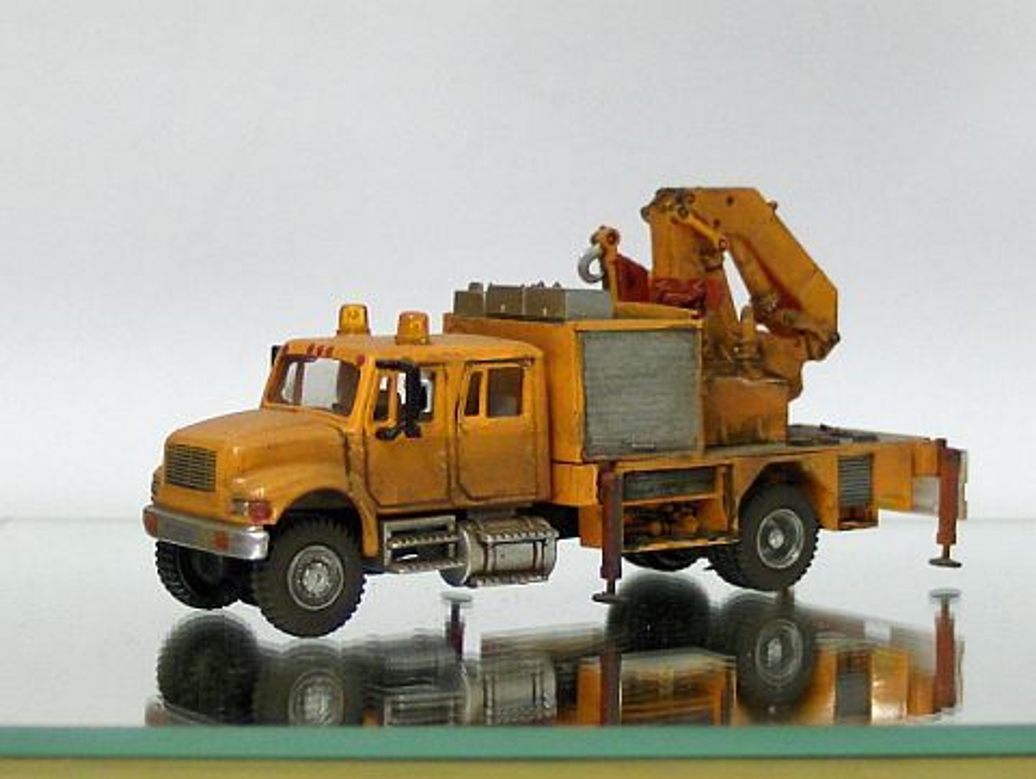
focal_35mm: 52
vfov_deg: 28.1
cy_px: 390
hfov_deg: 36.8
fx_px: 1558
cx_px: 518
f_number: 3.2
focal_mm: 11.3
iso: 200
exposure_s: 1/36.3
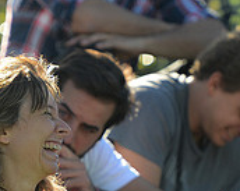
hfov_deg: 2.9
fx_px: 4723
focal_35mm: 666
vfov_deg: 2.3
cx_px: 64
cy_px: 268
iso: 320
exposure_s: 1/500
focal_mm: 210
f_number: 4
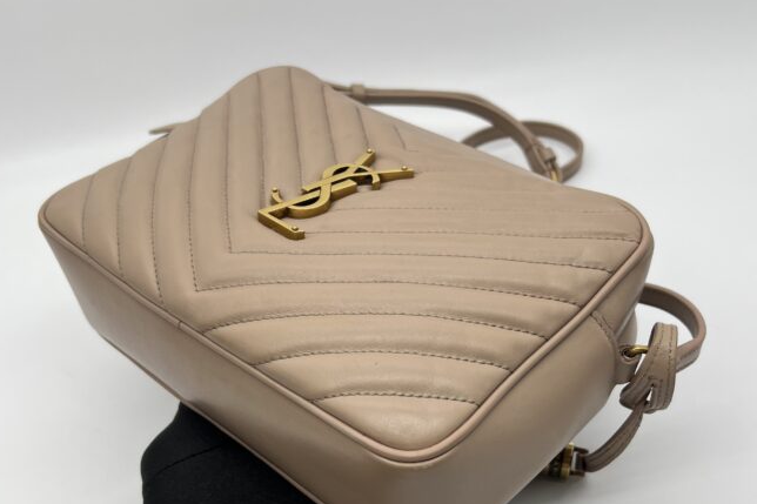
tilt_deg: -43.9
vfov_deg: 30.9
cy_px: 350
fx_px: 904
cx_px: 381
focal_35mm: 43
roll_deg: +7.8
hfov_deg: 45.4
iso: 32
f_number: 1.5
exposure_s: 1/116
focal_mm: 5.7
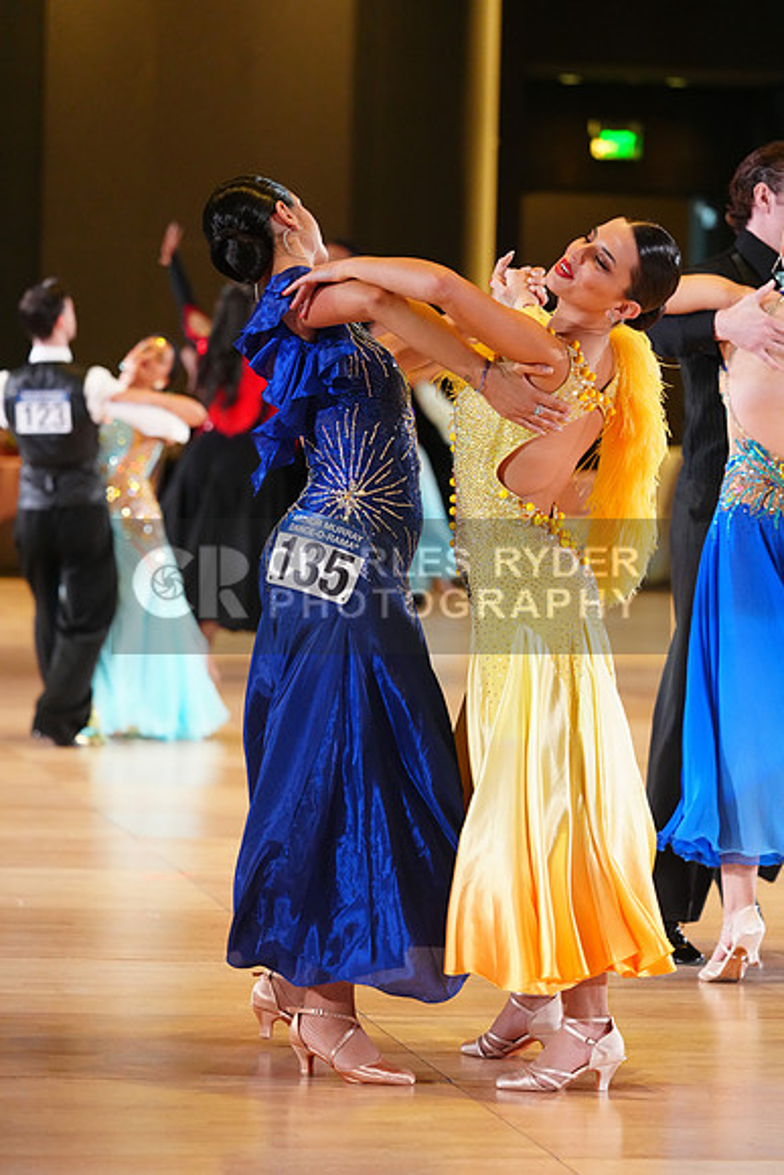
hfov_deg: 8.9
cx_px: 392
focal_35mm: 154
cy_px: 588
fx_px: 5027
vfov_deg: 13.3
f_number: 4
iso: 4000
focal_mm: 154
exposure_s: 1/400
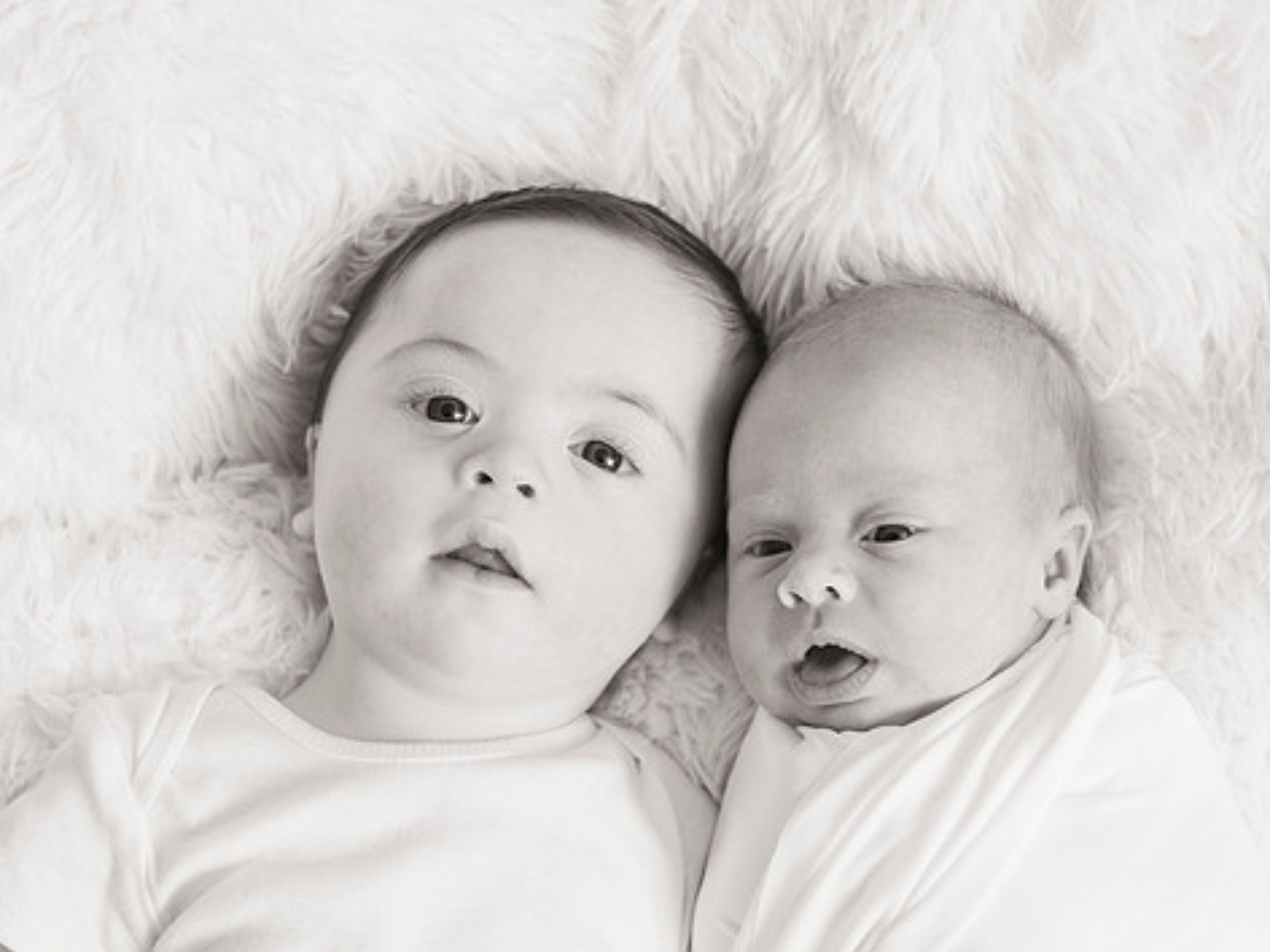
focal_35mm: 87
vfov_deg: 17.0
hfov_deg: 22.5
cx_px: 600
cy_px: 450
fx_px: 3192
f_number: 4.5
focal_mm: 70
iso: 500
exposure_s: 1/160
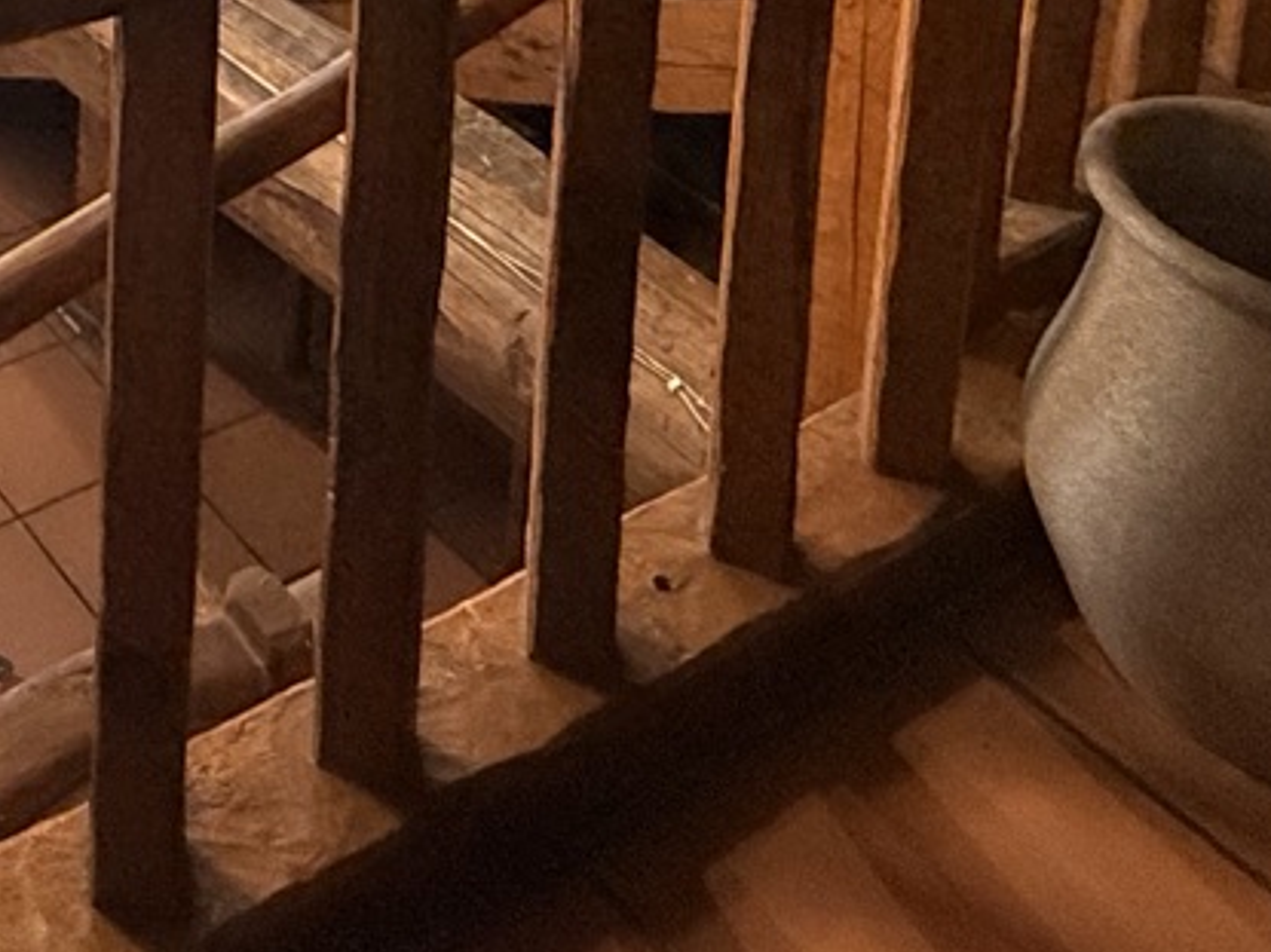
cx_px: -153
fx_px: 1982
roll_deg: -1.6
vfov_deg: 19.8
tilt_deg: -8.7
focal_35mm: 54
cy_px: -762
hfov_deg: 31.3
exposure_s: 1/100
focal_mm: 2.22
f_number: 2.2
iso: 400
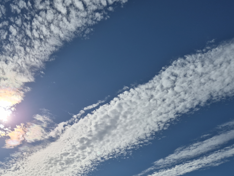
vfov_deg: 34.4
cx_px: 56
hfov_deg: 44.1
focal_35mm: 41
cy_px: 131
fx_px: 277
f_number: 1.8
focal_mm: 5.4
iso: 25
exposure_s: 1/14752
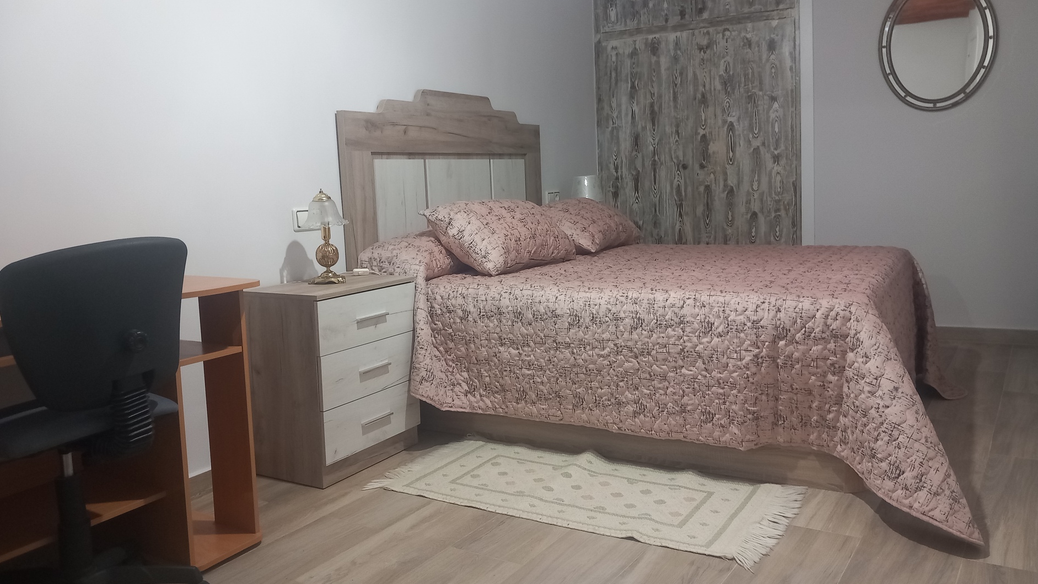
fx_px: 826
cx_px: 520
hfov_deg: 64.3
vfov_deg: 38.9
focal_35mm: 30
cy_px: 271
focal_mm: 4
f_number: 1.8
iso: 250
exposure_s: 1/25
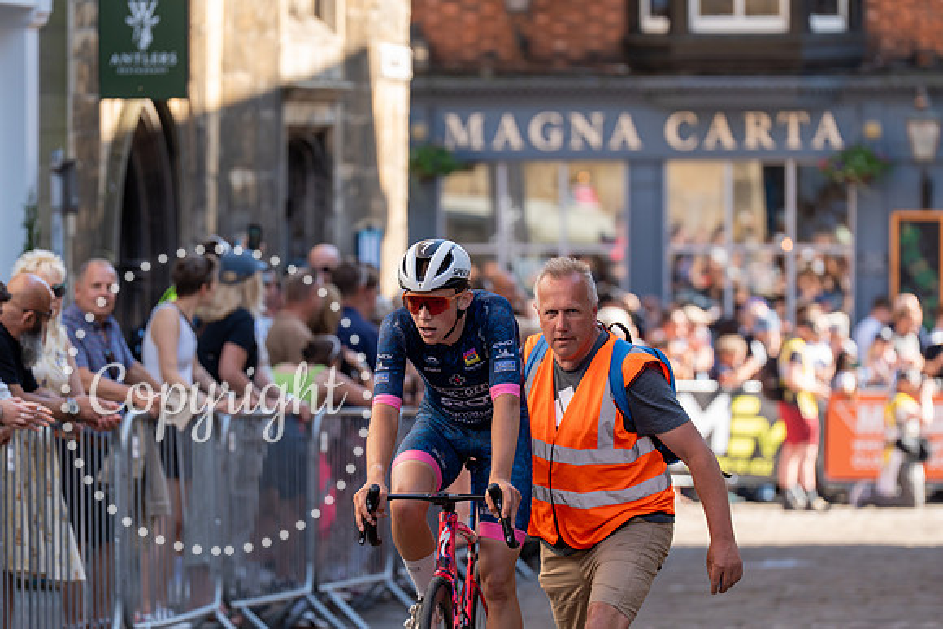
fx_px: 5161
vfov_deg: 7.0
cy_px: 314
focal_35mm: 197
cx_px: 472
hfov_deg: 10.4
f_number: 4
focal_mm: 197
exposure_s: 1/1000
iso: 500
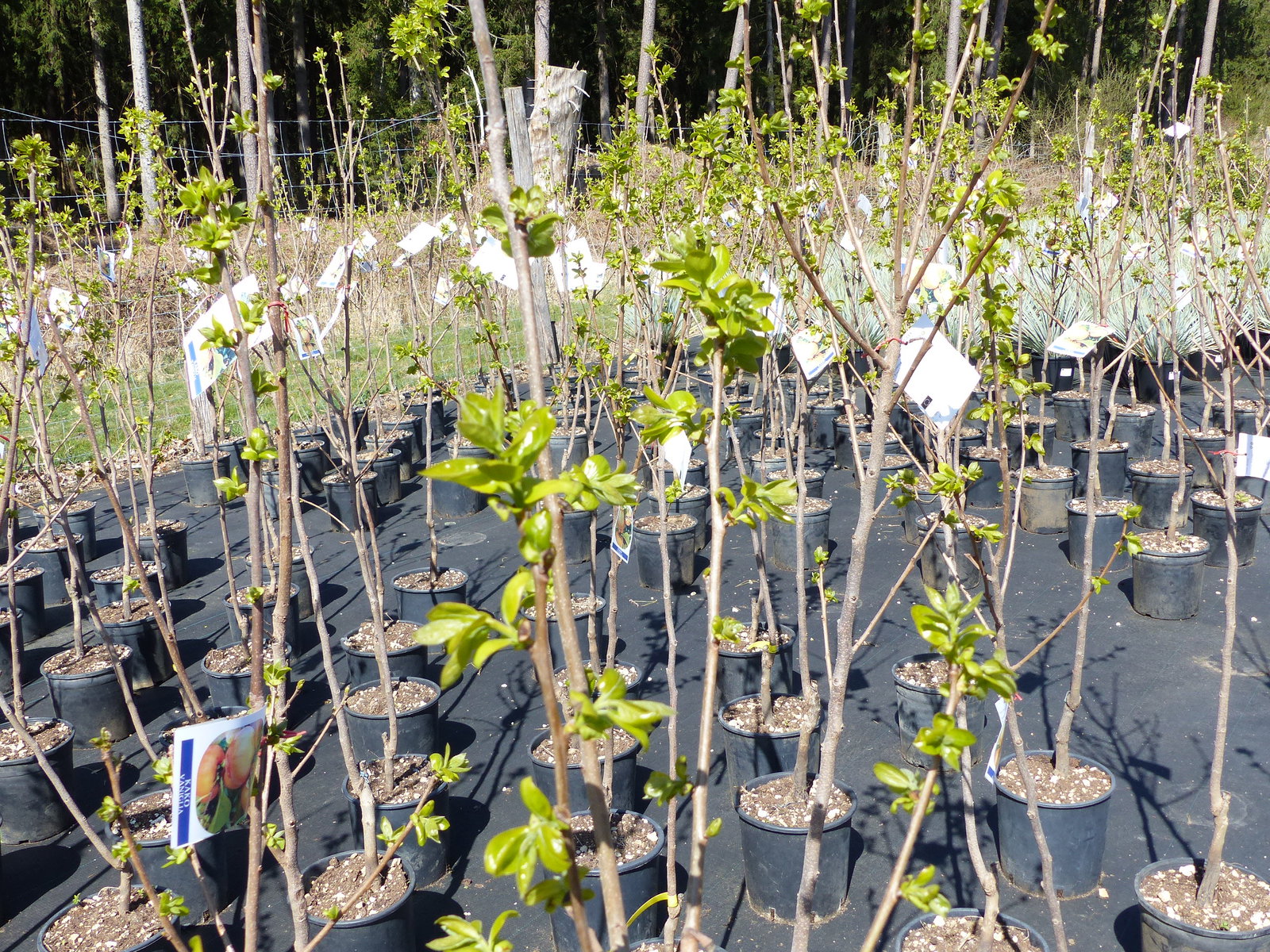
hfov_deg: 52.6
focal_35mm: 35
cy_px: 476
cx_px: 635
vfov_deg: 40.7
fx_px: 1284
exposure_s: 1/500
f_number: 4
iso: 100
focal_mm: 6.3
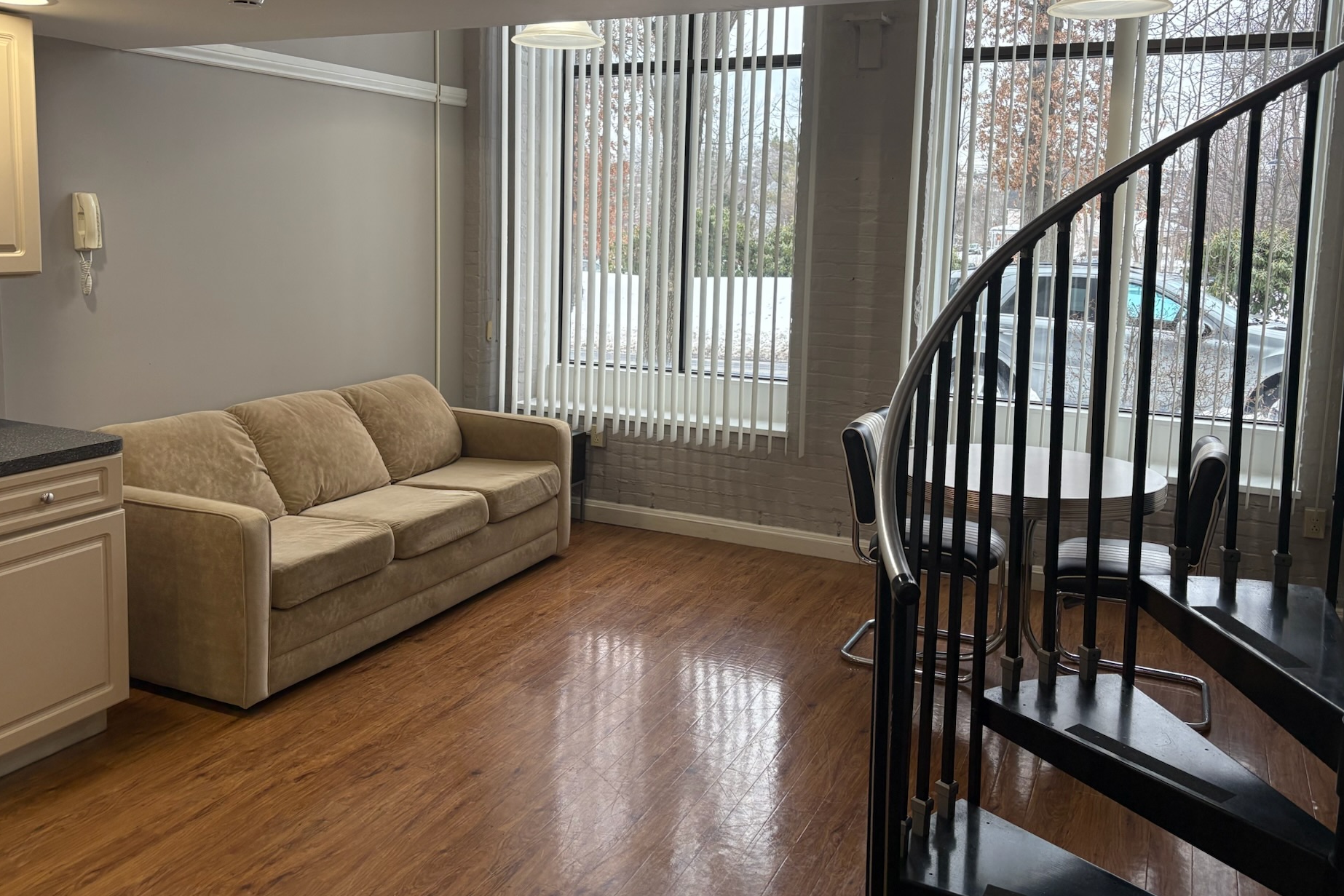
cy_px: 349
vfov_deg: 43.3
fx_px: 1120
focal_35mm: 30
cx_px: 632
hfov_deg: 61.9
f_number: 1.6
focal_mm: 5.96
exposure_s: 1/122
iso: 100
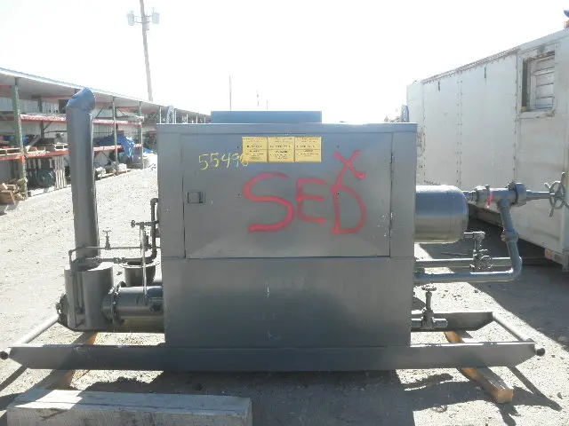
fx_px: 460
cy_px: 213
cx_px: 284
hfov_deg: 63.4
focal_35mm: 28
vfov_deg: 49.7
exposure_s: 1/250
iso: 64
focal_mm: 5
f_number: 3
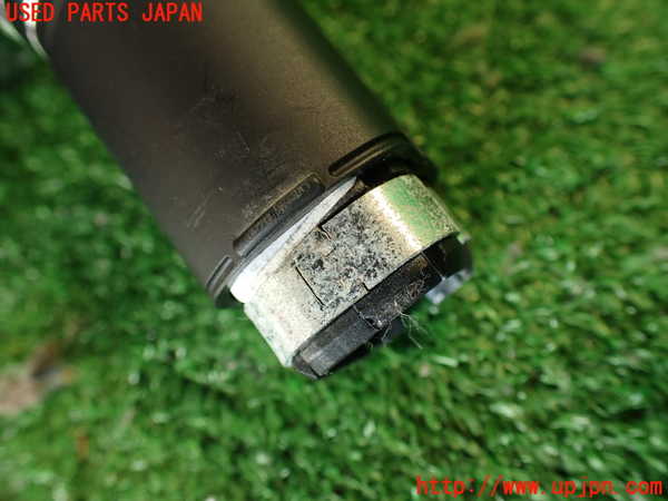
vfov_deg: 46.8
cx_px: 334
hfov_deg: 60.0
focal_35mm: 30
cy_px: 250
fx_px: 579
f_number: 2.3
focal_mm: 5.4
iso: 200
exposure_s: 1/30
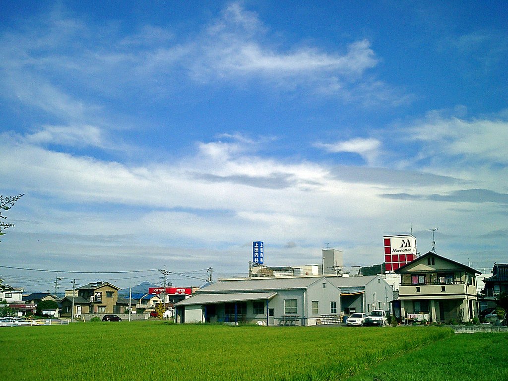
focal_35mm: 36
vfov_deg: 39.7
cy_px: 190
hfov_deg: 51.4
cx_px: 254
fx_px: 528
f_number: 3.2
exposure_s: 1/3200
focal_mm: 7.5
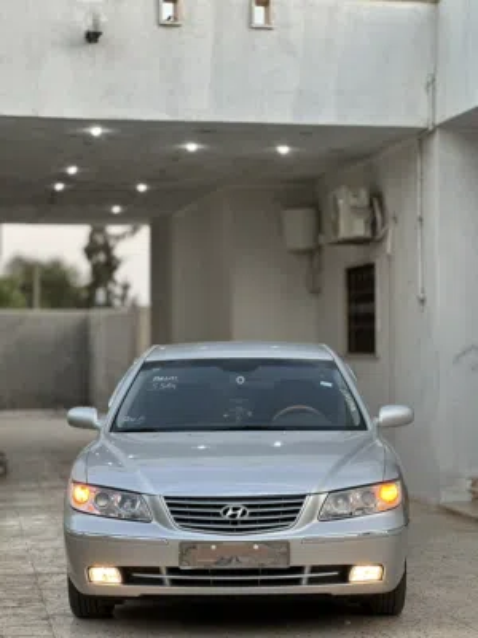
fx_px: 1418
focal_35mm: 77
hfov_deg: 19.1
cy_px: 319
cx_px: 239
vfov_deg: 25.3
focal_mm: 9
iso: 200
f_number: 2.8
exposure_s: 1/100
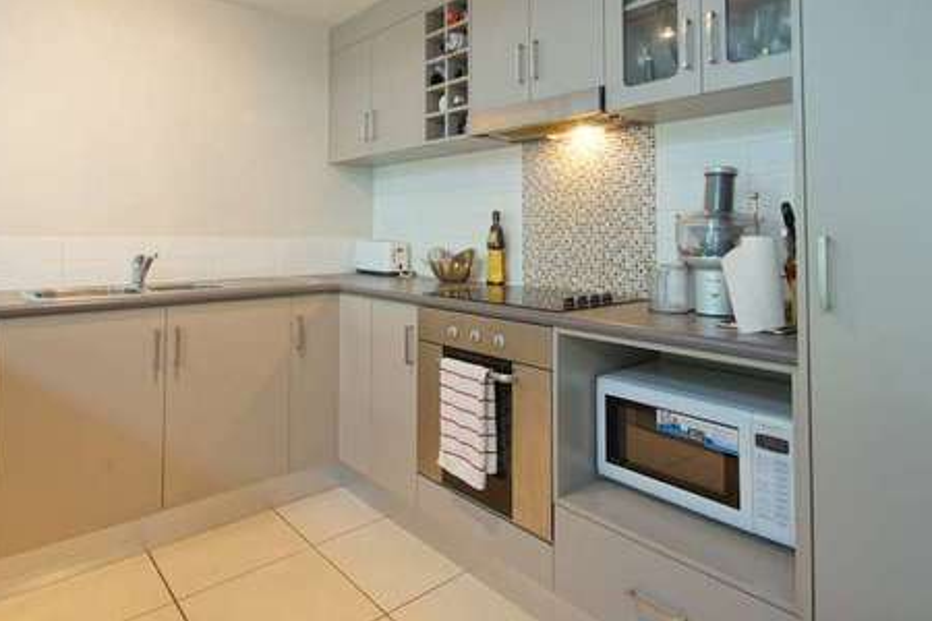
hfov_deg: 83.8
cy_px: 209
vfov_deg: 60.5
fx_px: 518
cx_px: 431
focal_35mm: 20
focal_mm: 10
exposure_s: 3.2
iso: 100
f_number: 13
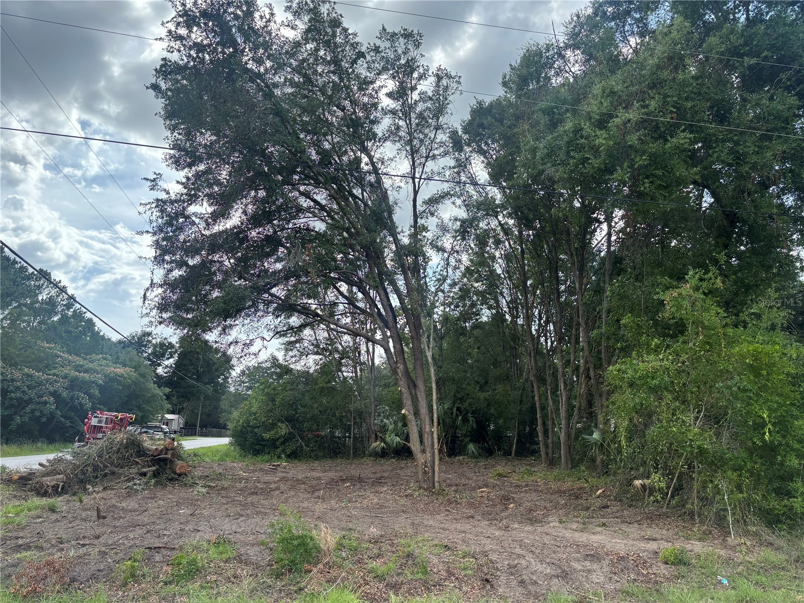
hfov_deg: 67.3
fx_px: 604
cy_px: 302
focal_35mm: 26
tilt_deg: +13.3
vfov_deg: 53.1
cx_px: 402
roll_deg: -2.5
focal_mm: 5.96
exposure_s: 1/1642
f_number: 1.6
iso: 50
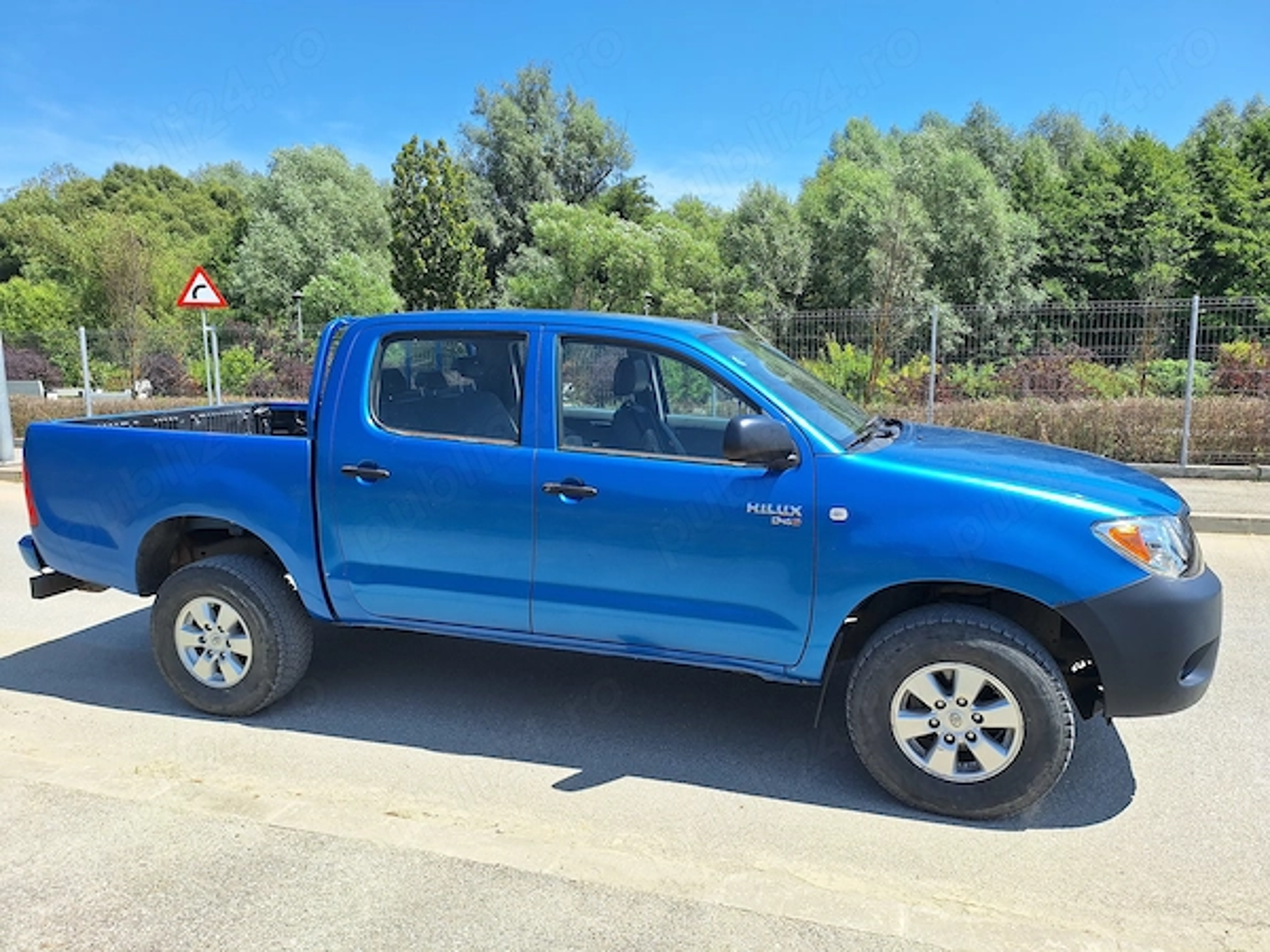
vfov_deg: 58.9
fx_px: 844
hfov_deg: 73.9
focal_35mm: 23
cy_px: 476
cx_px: 635
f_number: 1.8
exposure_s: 1/2304
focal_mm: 5.54
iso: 40
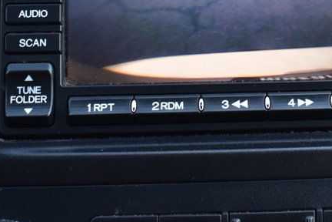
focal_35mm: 103
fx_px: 952
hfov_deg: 19.5
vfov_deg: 13.1
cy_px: -2
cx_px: 275
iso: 400
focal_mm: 29
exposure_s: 1/25
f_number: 6.3
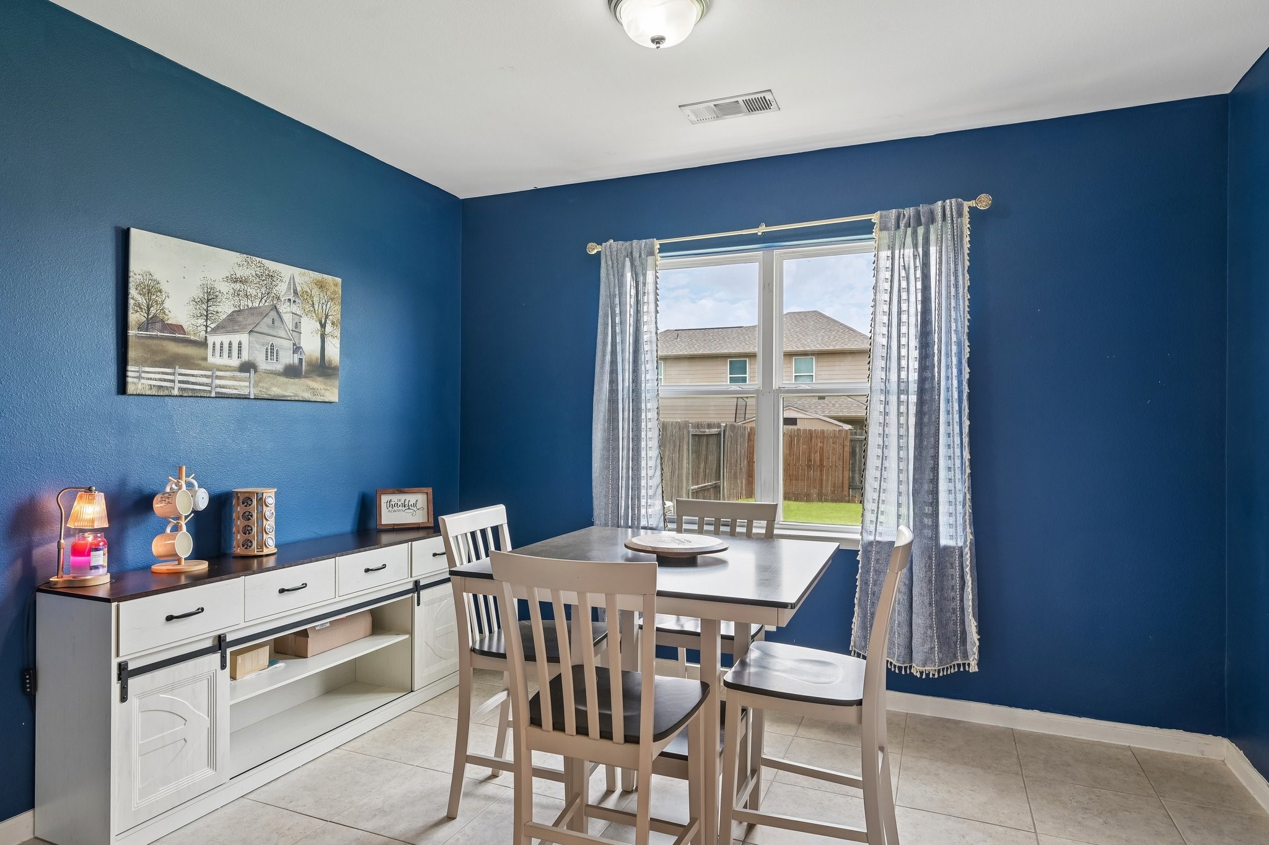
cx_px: 634
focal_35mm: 20
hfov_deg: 84.0
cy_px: 422
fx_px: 705
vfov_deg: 61.9
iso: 400
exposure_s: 1/50
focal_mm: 20
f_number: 8
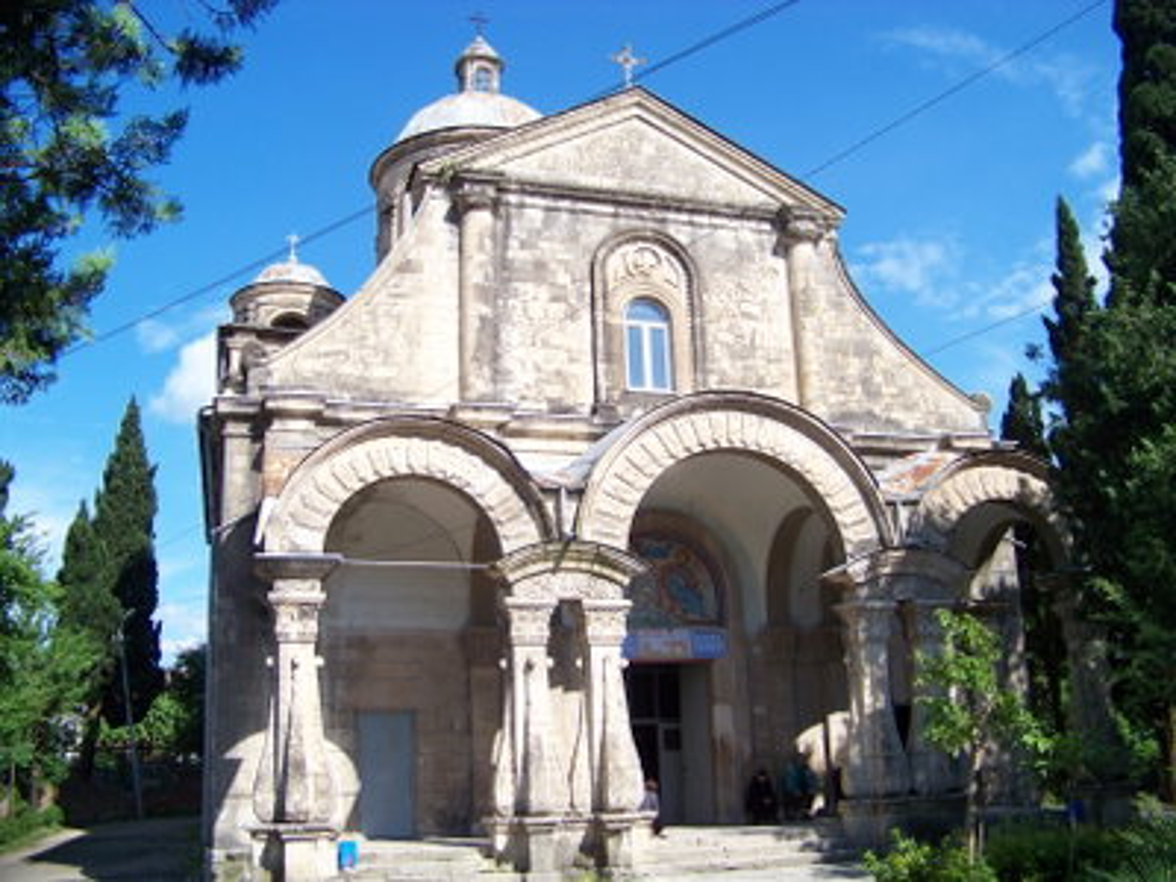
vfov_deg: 39.7
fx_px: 1223
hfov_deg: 51.4
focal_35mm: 36
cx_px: 588
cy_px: 441
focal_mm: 5.85
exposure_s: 1/800
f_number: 2.8
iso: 64
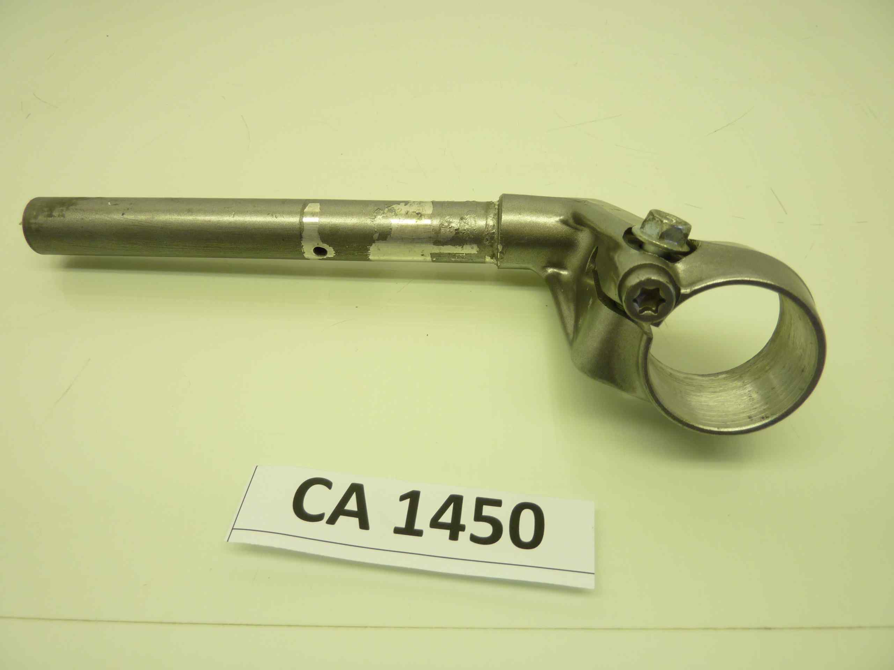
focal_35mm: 25
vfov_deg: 54.9
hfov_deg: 69.4
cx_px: 447
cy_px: 335
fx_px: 646
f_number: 3.3
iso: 80
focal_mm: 4.1
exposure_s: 1/30
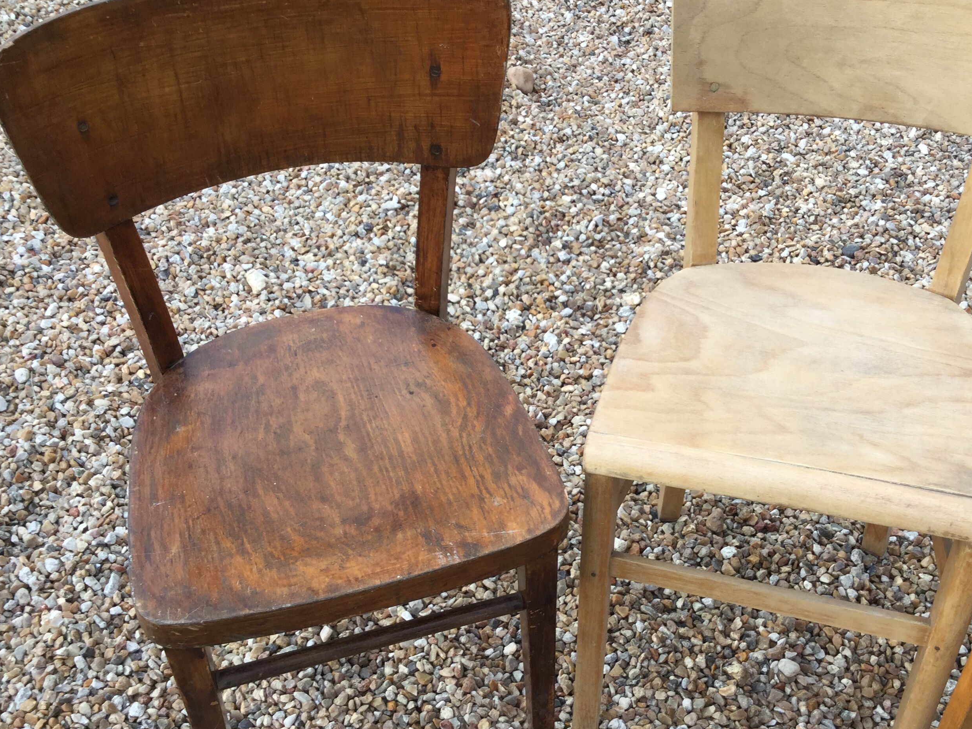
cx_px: 519
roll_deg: -2.1
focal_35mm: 41
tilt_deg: -44.2
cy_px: 406
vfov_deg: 35.1
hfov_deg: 45.7
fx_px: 1151
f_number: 2.4
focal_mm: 3.3
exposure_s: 1/129
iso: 25
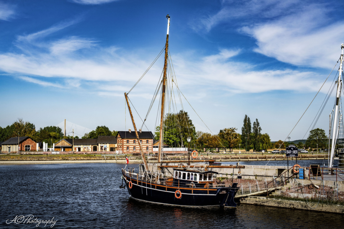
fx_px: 459
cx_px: 172
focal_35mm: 48
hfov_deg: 41.1
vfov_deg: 28.1
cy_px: 114
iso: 400
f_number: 4.5
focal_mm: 48
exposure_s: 1/2500
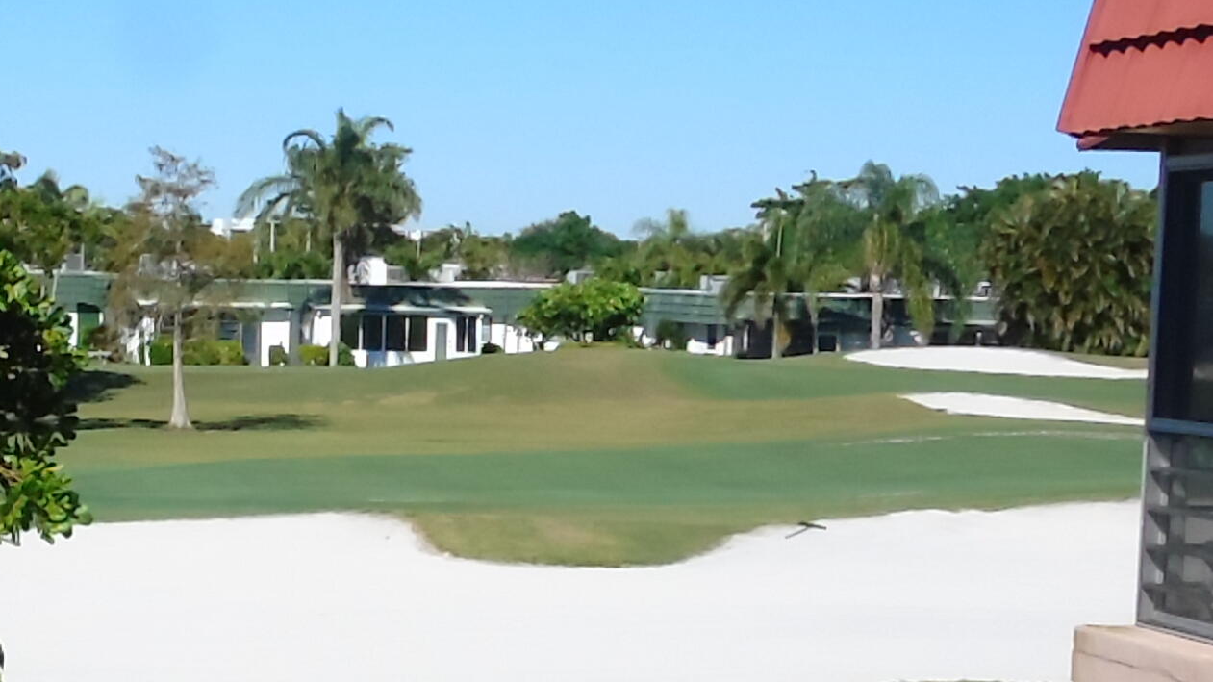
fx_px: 3313
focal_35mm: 103
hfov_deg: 20.4
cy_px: 609
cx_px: 154
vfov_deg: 11.7
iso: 400
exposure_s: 1/1250
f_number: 7.2
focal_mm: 8.2
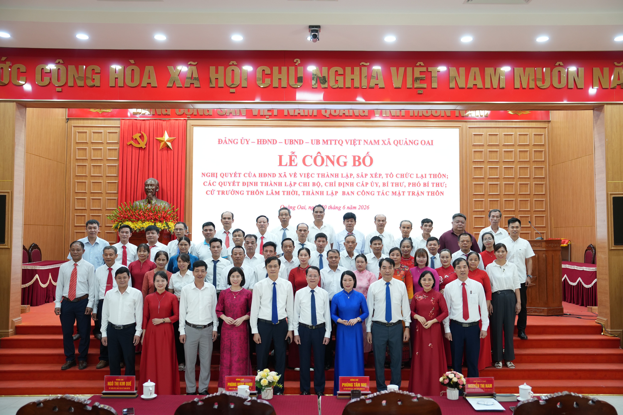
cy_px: 208
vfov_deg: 40.0
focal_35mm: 33
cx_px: 312
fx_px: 571
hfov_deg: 57.2
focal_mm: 33
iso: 800
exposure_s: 1/100
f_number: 2.8
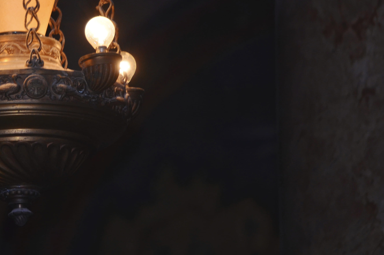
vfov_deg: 2.5
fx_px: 5918
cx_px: 37
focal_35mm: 556
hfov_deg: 3.7
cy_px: 37
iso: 450
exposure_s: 1/60
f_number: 5.6
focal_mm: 200
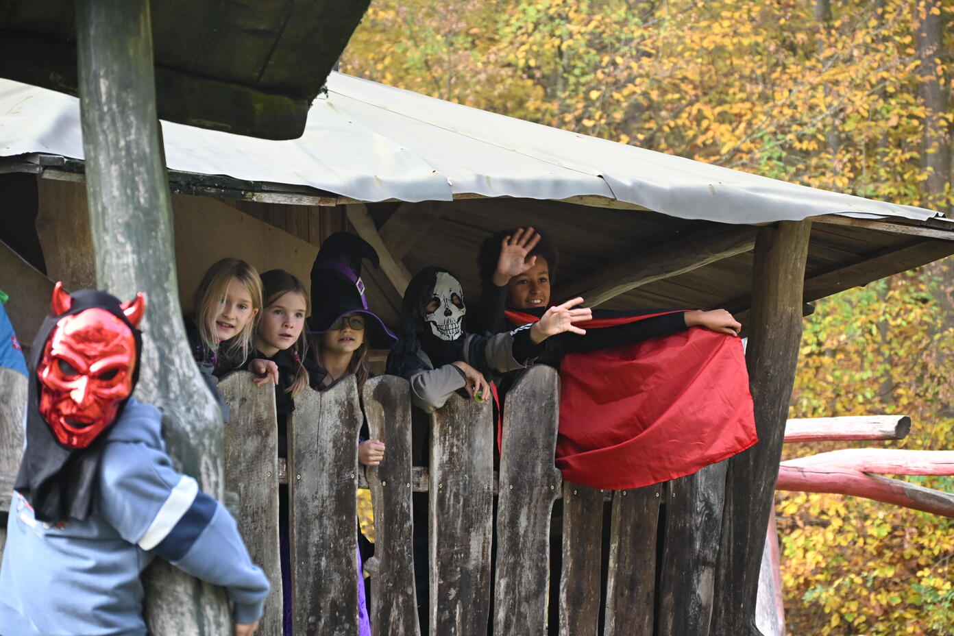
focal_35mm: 147
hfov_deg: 14.0
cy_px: 318
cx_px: 477
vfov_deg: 9.3
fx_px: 3895
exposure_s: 1/200
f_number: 5.6
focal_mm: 98
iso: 560
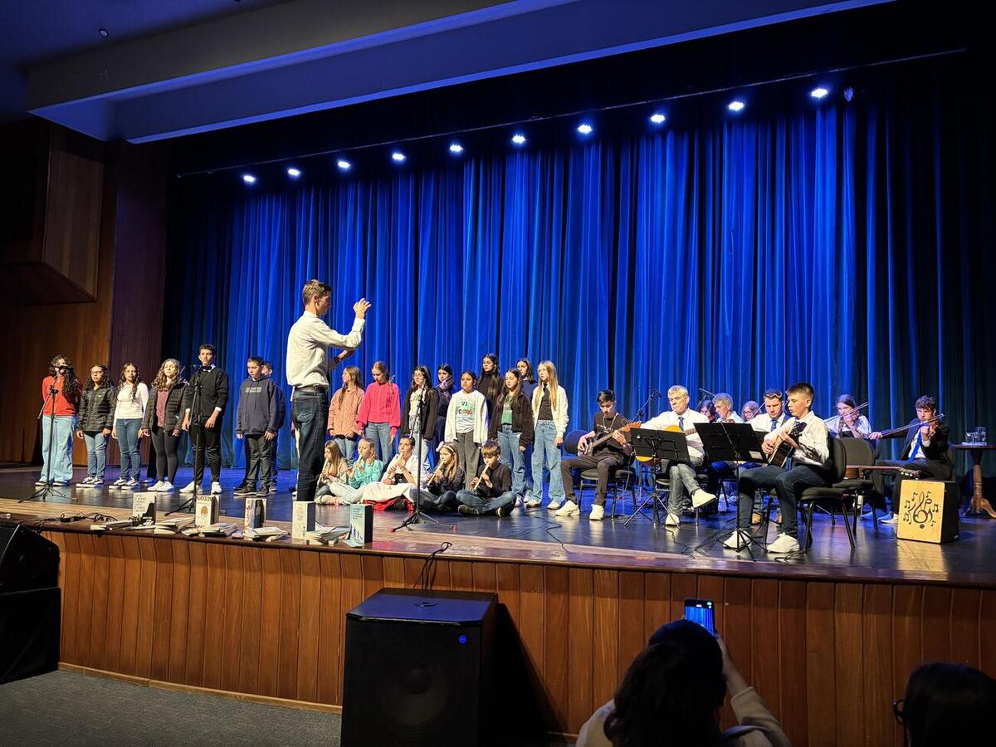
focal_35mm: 26
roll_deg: -1.2
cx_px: 498
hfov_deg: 67.3
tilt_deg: +4.5
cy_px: 374
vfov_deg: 53.1
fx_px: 748
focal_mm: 5.96
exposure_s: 1/40
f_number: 1.6
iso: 500
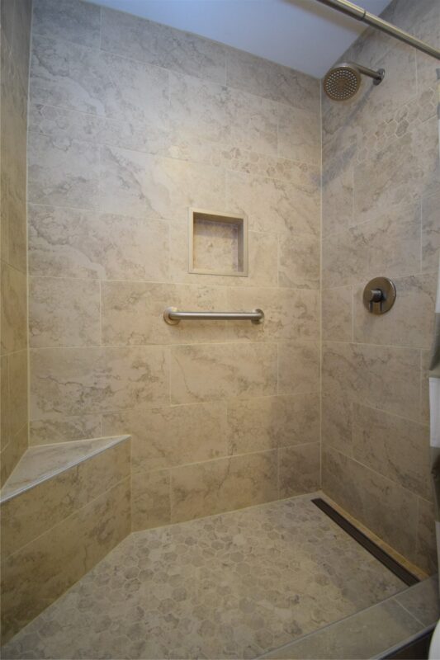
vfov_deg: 100.4
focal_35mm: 15
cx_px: 220
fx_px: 275
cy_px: 330
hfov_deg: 77.3
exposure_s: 1/60
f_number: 4.5
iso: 1800
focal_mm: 10
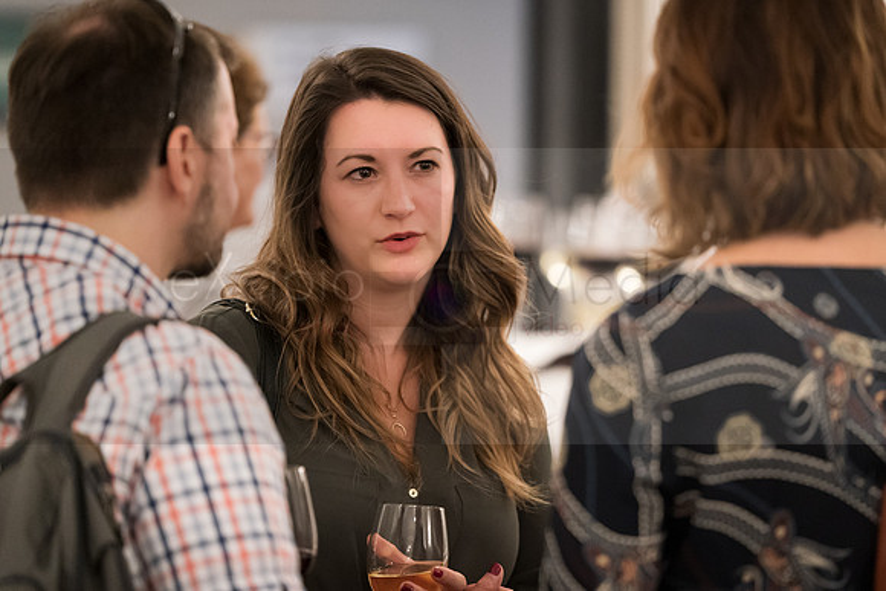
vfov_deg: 6.3
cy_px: 296
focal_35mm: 217
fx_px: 5343
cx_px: 481
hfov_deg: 9.5
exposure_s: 1/160
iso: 6400
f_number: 2.8
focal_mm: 200
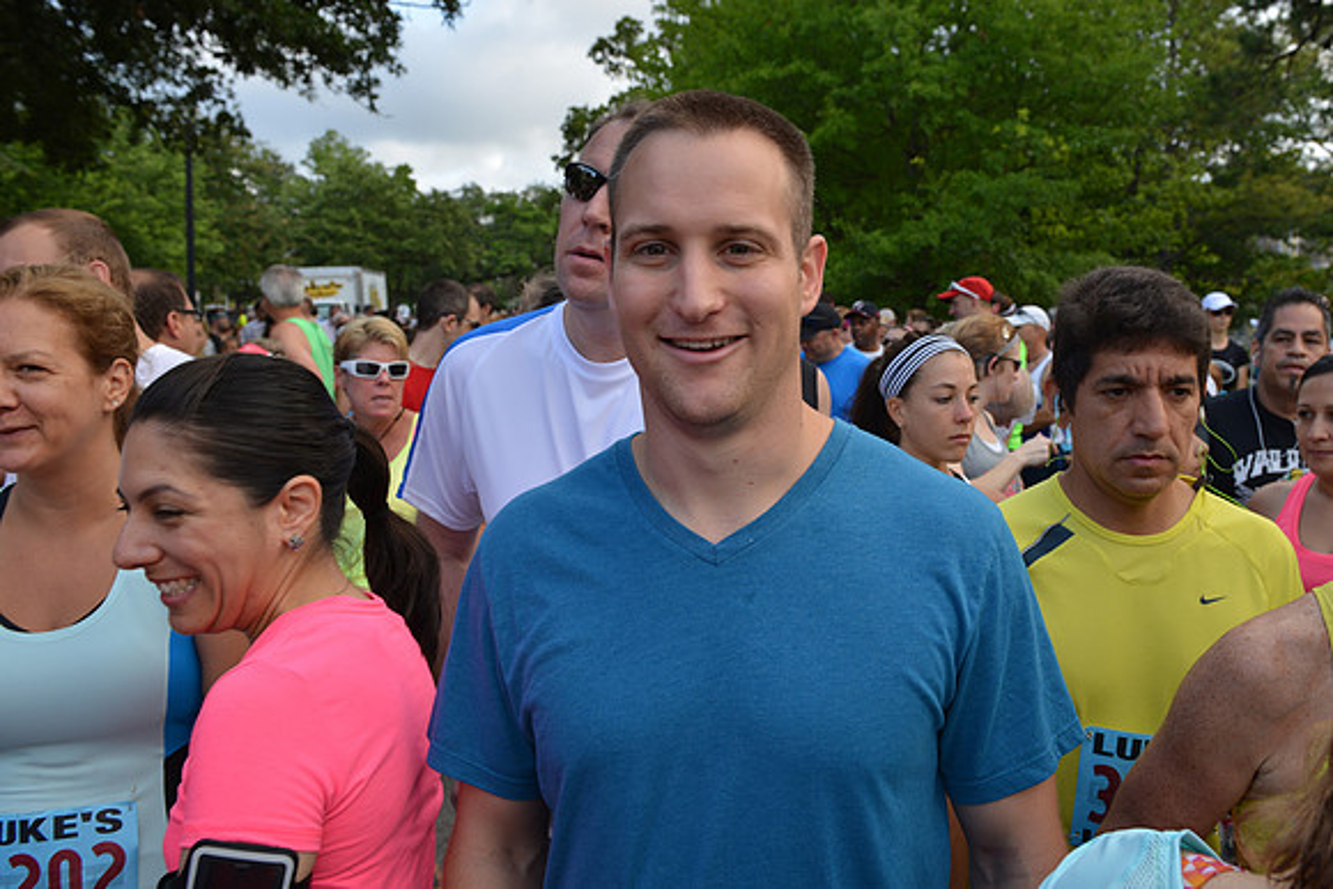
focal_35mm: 24
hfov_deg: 73.7
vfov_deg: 53.2
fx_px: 889
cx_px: 666
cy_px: 444
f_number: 6.3
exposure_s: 1/100
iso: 125
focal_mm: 24
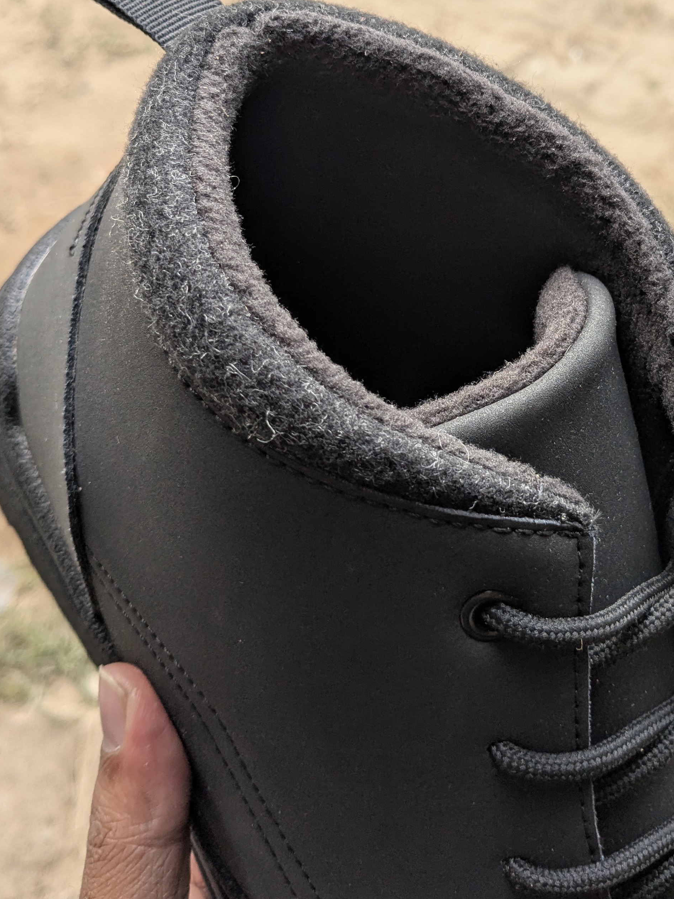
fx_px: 1116
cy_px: 243
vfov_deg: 42.7
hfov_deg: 33.3
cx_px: 455
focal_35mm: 43
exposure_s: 1/339
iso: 45
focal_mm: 4.38
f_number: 1.73
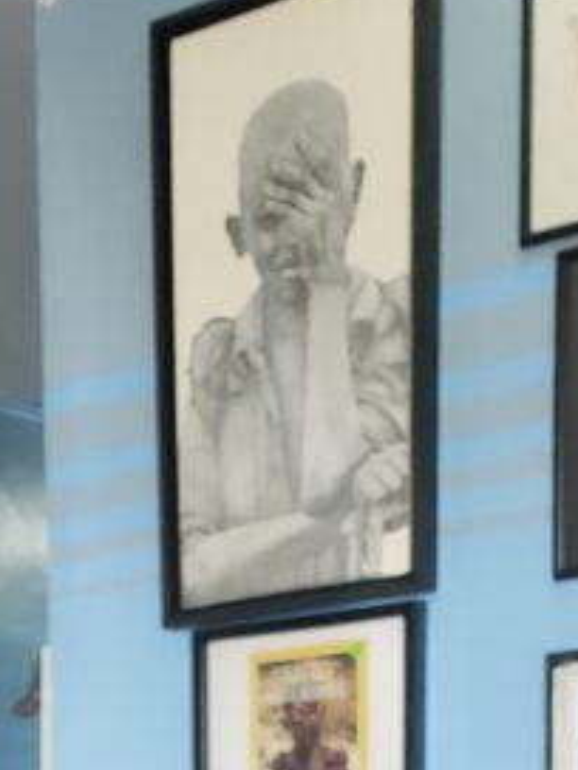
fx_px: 2182
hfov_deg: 14.2
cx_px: -275
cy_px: 1339
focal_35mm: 98
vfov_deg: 16.9
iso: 200
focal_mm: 4.3
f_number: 2.4
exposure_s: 1/60
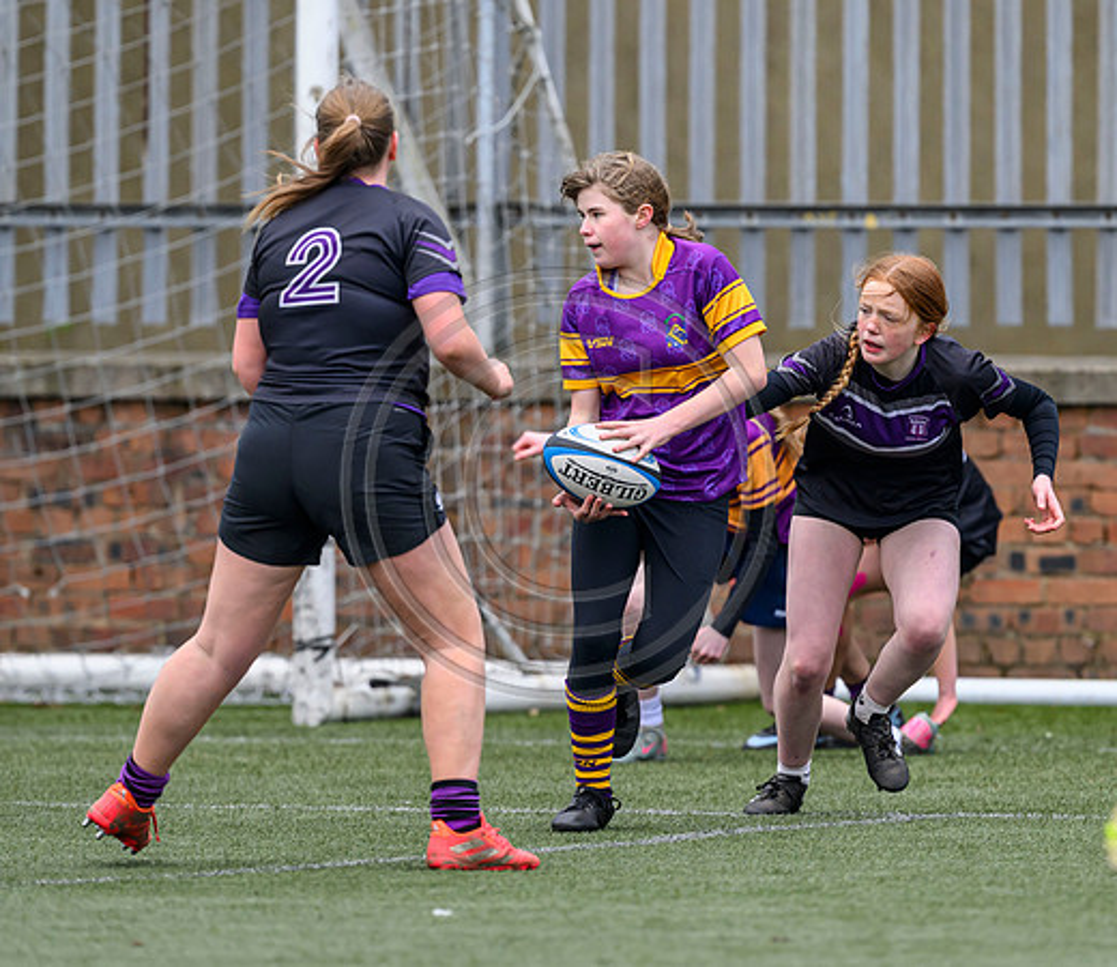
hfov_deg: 2.9
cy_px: 430
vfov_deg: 2.5
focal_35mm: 642
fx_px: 21919
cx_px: 664
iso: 640
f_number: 3.5
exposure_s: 1/2000
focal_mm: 400
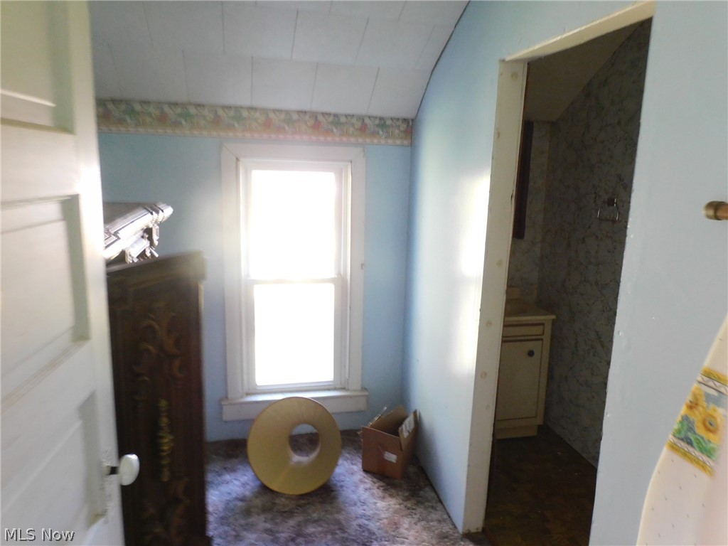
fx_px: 505
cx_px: 364
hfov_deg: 71.6
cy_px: 273
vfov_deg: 56.8
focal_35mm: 24
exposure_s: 1/13
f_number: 3.3
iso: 400
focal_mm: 4.3
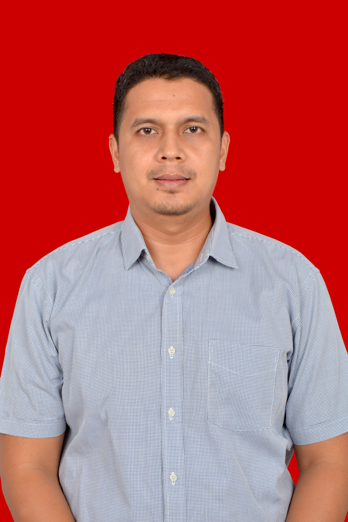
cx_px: 174
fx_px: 870
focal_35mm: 60
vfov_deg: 33.4
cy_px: 261
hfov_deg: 22.6
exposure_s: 1/125
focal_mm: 40
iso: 200
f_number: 13
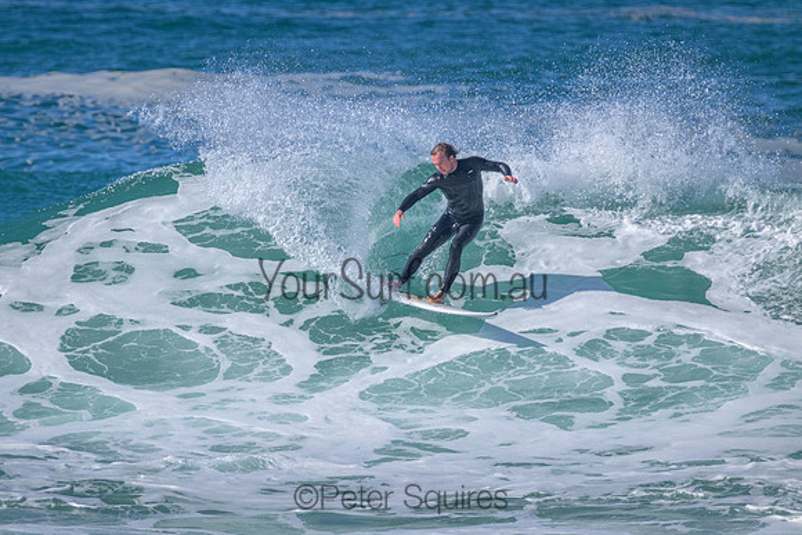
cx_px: 401
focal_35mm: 800
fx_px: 17826
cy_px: 268
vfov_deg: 1.7
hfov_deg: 2.6
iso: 1000
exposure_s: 1/2000
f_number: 11
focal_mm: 800
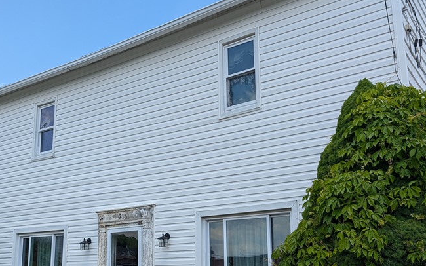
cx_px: 196
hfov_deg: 49.2
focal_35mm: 40
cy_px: 193
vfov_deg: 31.5
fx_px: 464
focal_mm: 6.9
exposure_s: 1/680
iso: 21
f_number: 1.68
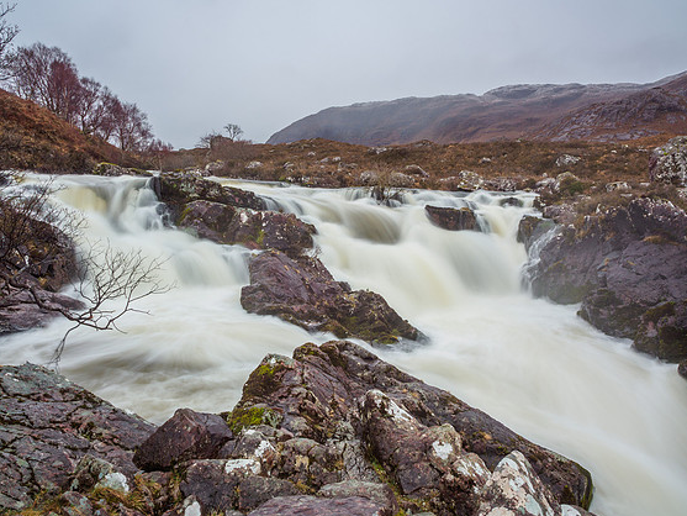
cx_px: 333
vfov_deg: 54.9
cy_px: 267
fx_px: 496
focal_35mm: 25
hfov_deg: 69.4
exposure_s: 1.3
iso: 200
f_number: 9
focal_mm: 12
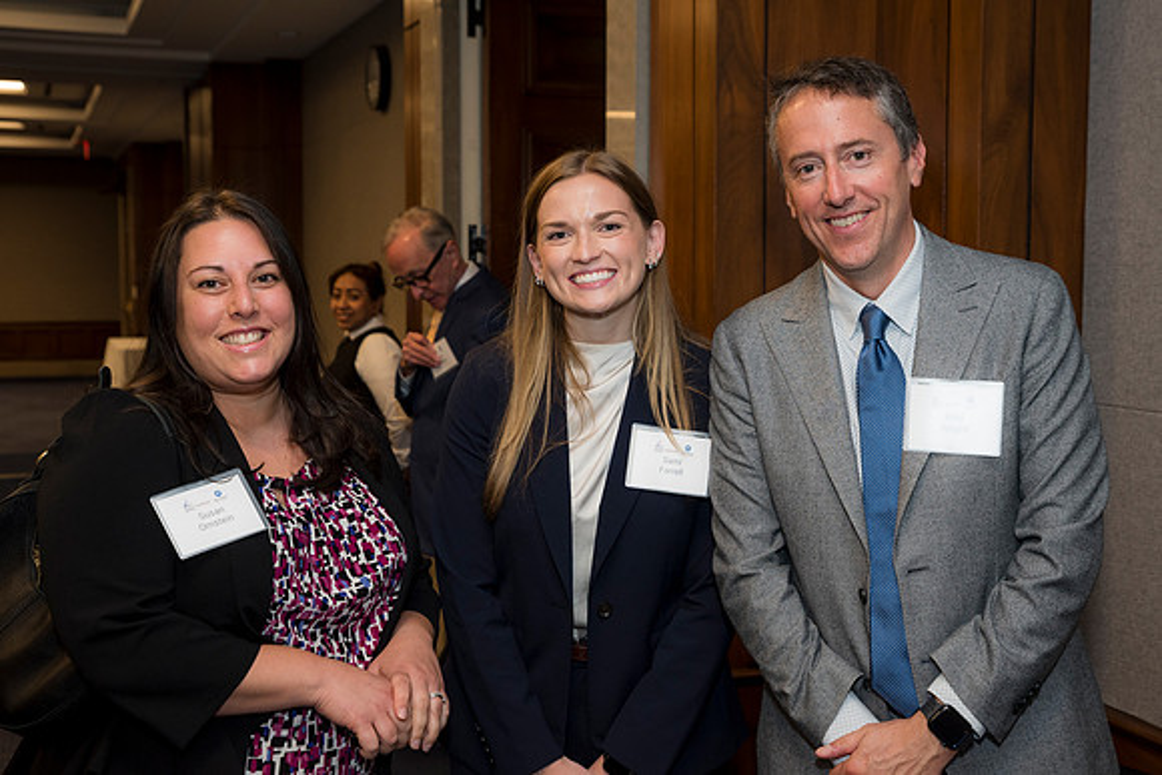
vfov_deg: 29.3
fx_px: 1485
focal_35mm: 46
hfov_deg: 42.7
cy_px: 388
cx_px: 581
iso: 800
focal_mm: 46
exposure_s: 1/125
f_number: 5
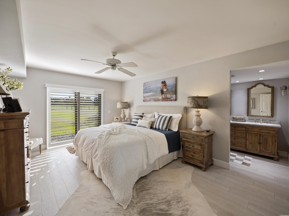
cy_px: 108
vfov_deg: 85.7
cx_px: 144
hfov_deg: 102.1
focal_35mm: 14
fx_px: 117
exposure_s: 1/60
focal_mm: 7
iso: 500
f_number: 4
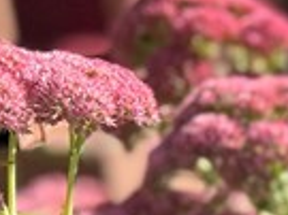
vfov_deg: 7.5
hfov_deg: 9.2
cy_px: 558
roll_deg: -1.3
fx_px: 1513
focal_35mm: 182
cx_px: 802
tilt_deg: -22.4
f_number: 1.78
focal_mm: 6.76
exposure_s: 1/925
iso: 80
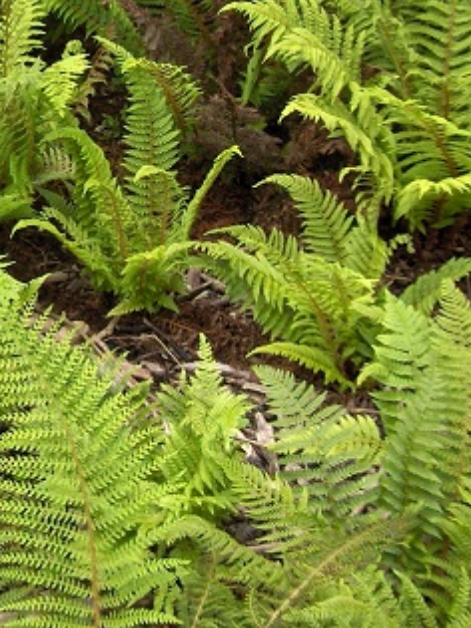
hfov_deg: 15.3
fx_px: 1688
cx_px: -96
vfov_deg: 21.0
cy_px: 207
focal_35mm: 93
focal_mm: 8
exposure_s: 1/420
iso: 100
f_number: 2.8
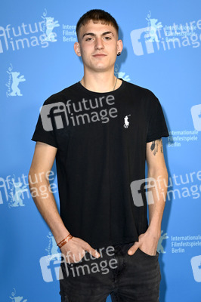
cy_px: 151
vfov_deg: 26.0
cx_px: 100
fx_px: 654
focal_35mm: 78
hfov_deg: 17.5
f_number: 5
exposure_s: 1/250
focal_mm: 78
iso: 1000
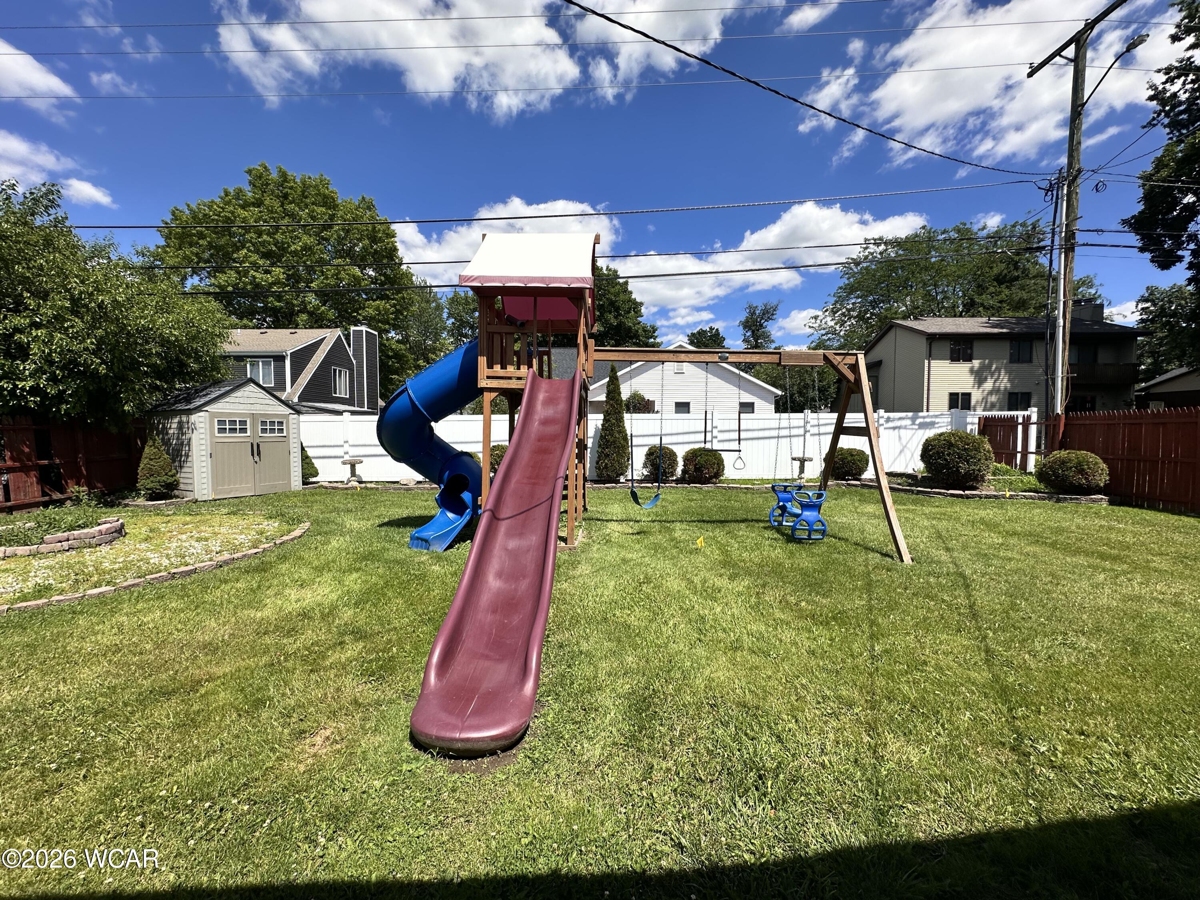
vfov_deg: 85.7
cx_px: 600
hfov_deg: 102.1
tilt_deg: -2.5
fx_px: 485
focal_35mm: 14
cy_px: 450
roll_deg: -0.6
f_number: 2.2
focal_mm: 2.22
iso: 50
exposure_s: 1/2618
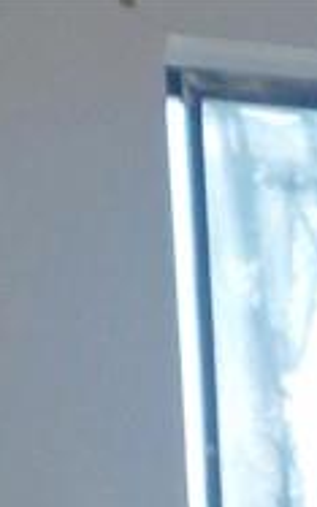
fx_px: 2403
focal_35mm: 174
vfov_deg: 10.9
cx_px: 1095
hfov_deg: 6.6
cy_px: 1036
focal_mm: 4.1
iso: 125
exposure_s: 1/250
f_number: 3.3
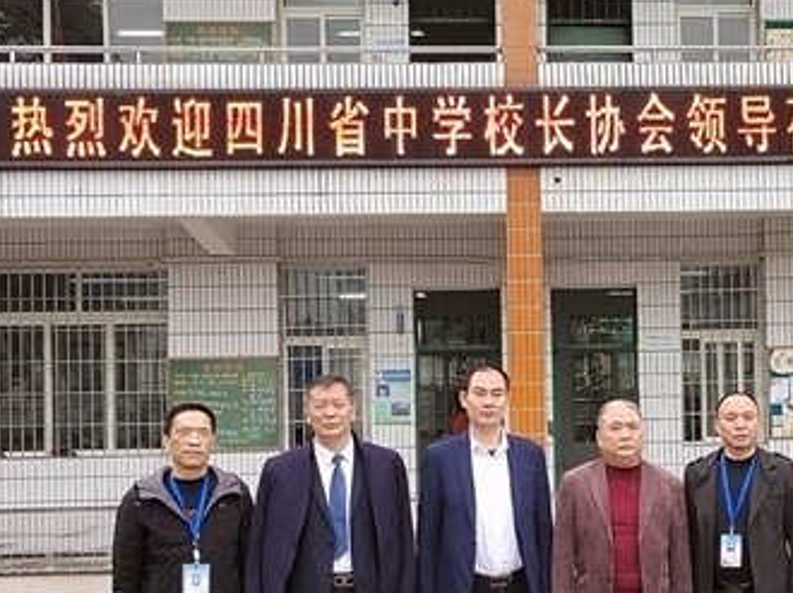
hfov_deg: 28.8
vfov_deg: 22.1
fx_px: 1511
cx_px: 622
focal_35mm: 66
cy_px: 411
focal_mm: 5.52
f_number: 1.9
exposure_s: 1/120
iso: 375
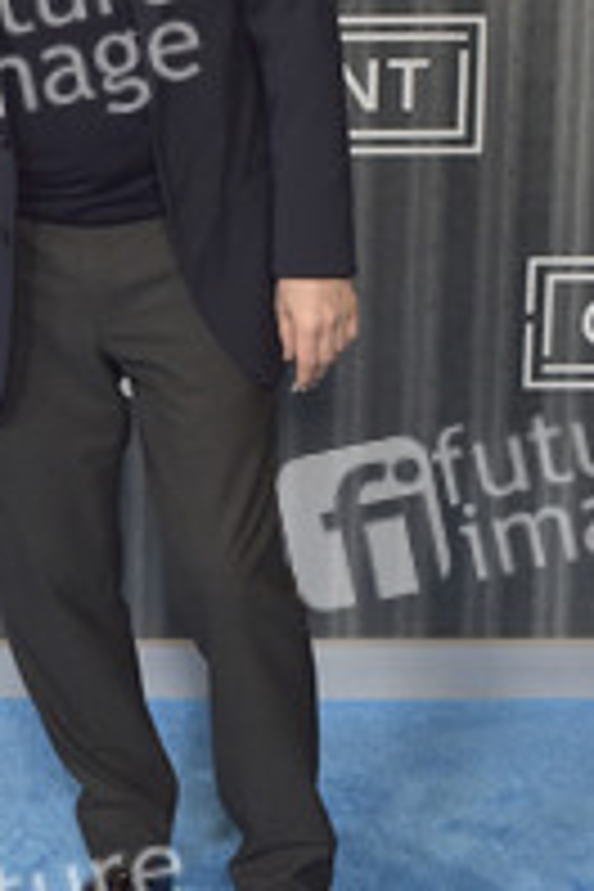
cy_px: 279
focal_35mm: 89
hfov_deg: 15.2
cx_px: 101
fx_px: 2203
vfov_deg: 22.7
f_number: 6.3
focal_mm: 44
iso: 2500
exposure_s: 1/250
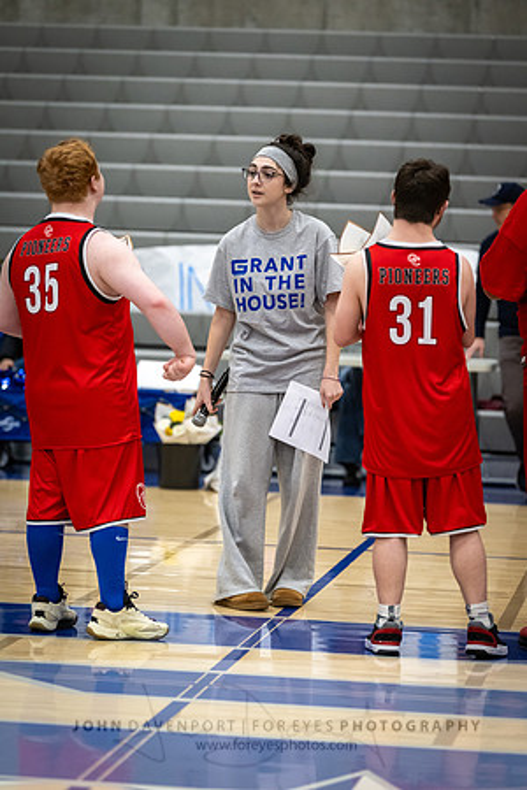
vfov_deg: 15.2
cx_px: 264
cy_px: 395
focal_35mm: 135
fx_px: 2964
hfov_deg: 10.2
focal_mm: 135
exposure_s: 1/800
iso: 3200
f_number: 2.8
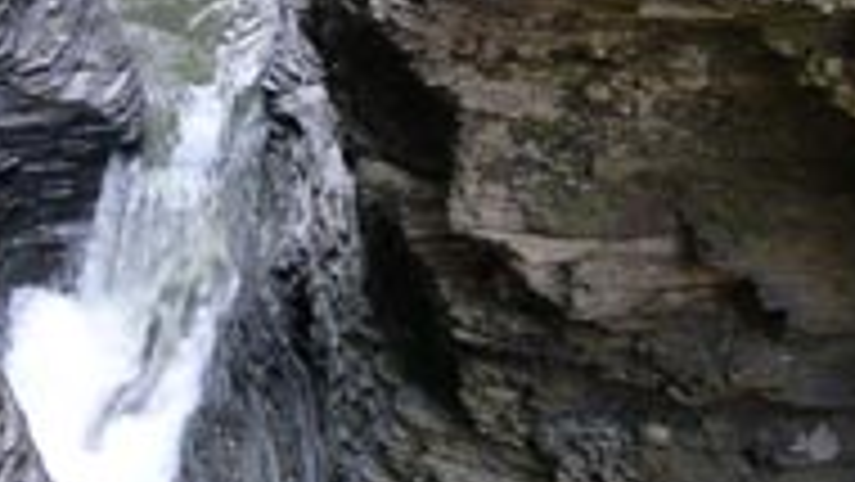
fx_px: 2699
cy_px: -131
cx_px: 220
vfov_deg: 10.0
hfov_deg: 17.9
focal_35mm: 119
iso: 400
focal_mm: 11.1
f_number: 3.2
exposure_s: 1/60
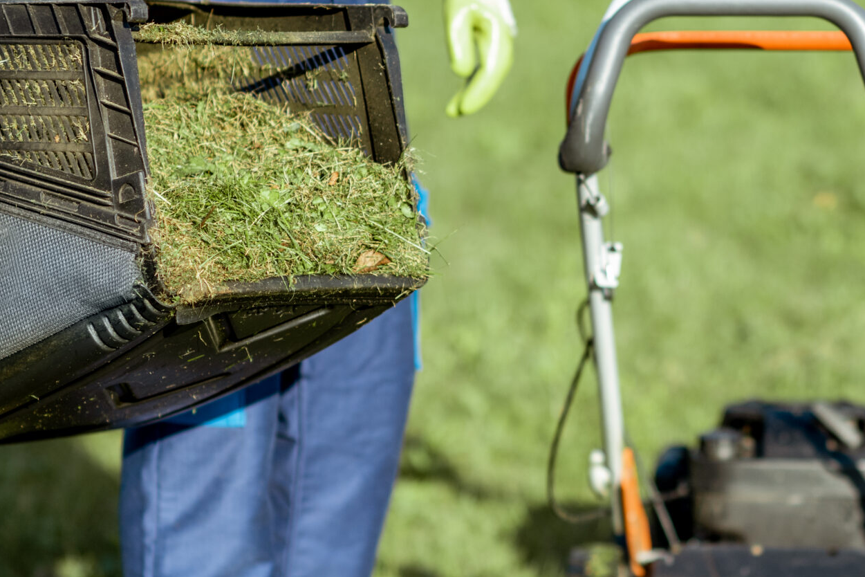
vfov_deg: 7.9
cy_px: 402
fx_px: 4181
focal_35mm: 174
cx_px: 629
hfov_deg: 11.8
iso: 400
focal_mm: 85
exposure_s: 1/4000
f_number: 2.2
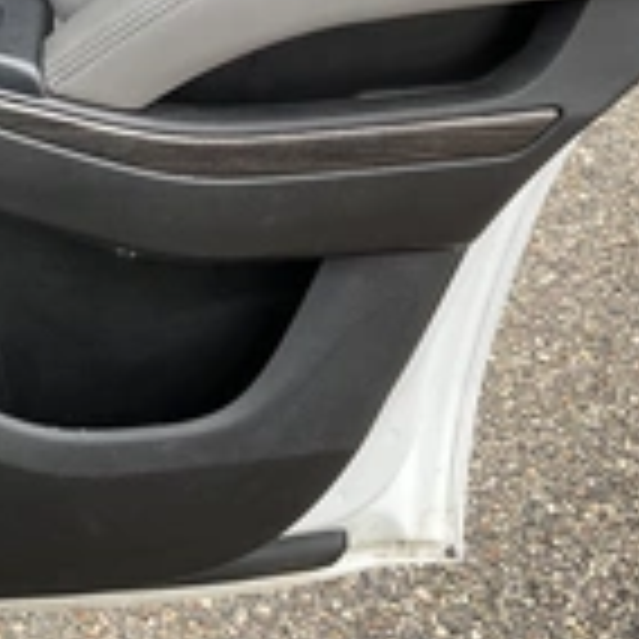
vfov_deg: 23.4
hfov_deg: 23.5
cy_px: 63
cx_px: 94
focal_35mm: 72
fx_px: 1504
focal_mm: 3
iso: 32
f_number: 1.8
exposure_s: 1/122
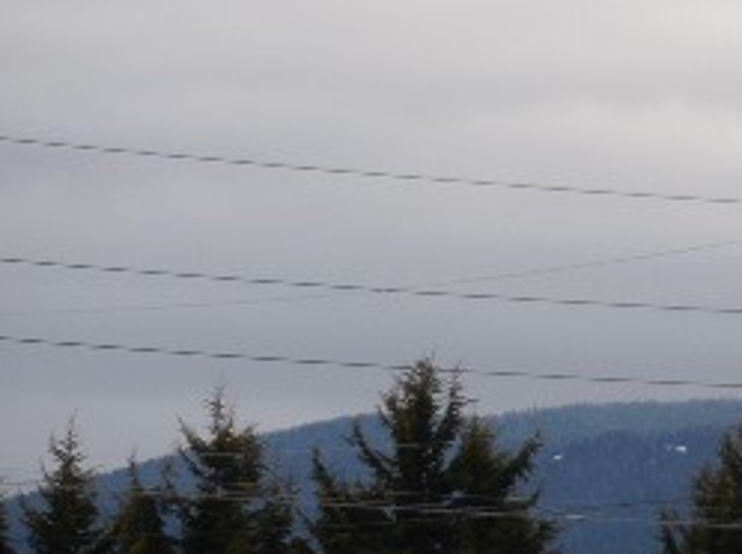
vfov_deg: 2.6
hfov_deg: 3.5
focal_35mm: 574
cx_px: 808
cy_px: 265
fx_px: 12286
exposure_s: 1/200
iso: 125
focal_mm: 39.8
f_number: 5.8
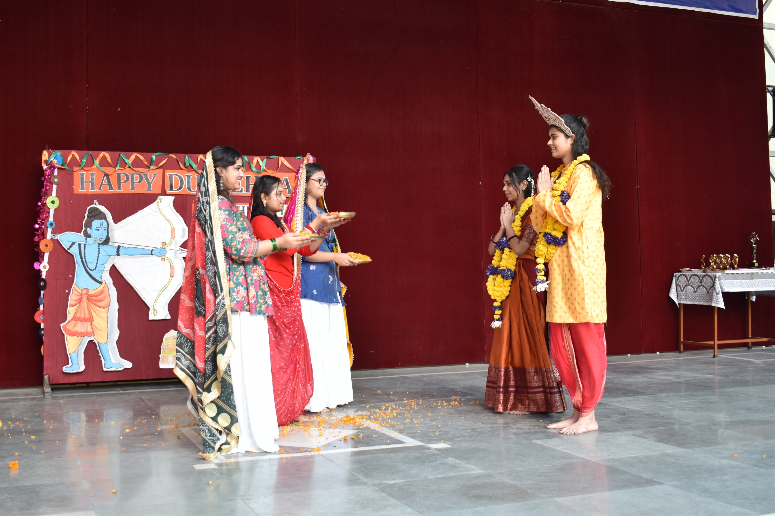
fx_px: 904
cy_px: 258
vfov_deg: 31.9
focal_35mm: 42
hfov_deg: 46.4
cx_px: 388
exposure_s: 1/80
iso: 160
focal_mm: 28
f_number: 4.5
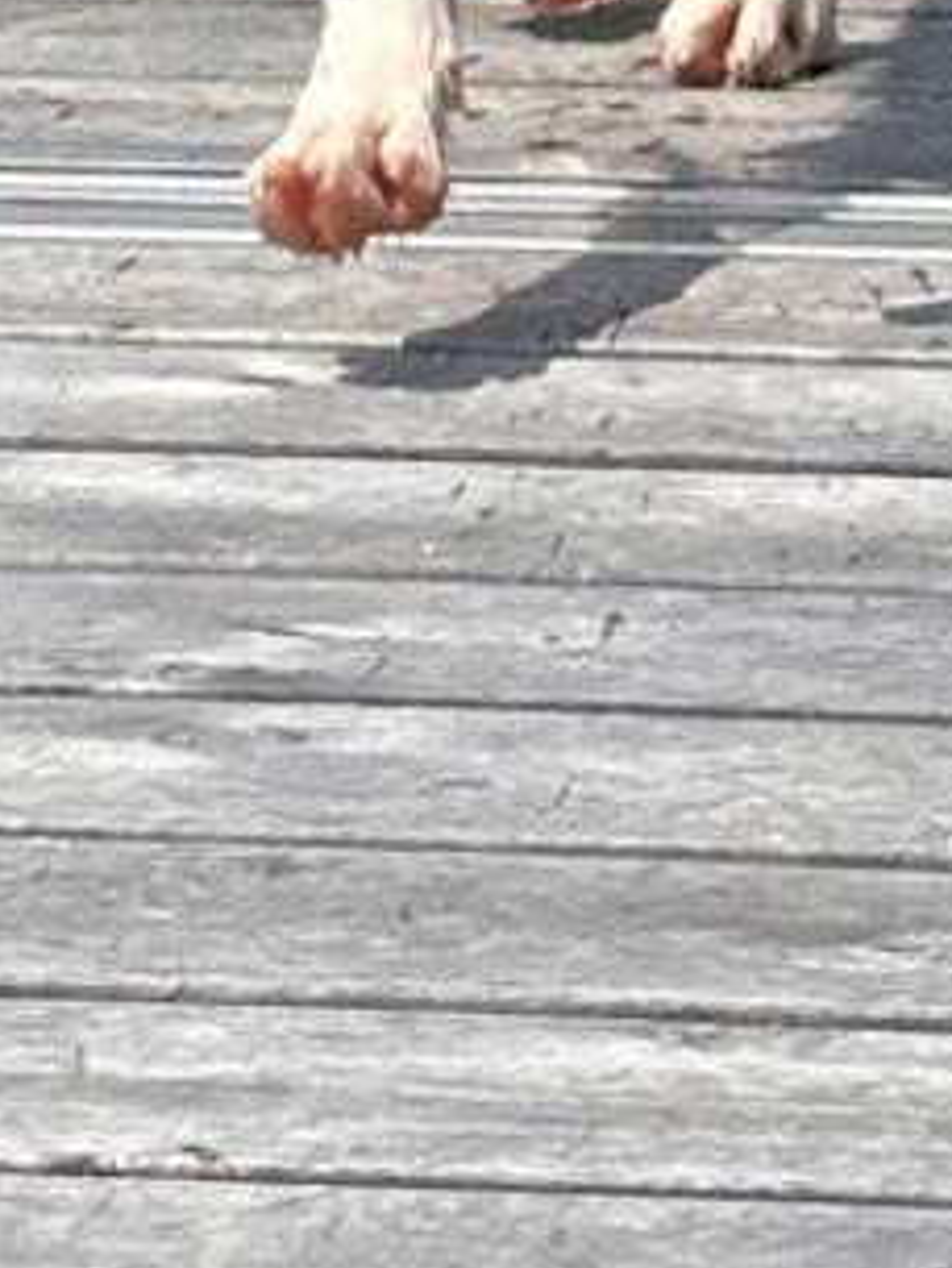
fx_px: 12495
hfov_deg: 4.4
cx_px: 773
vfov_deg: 5.6
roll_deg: -1.8
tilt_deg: -0.3
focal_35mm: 341
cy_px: -1958
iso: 32
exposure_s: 1/1724
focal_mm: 5.96
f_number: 1.6
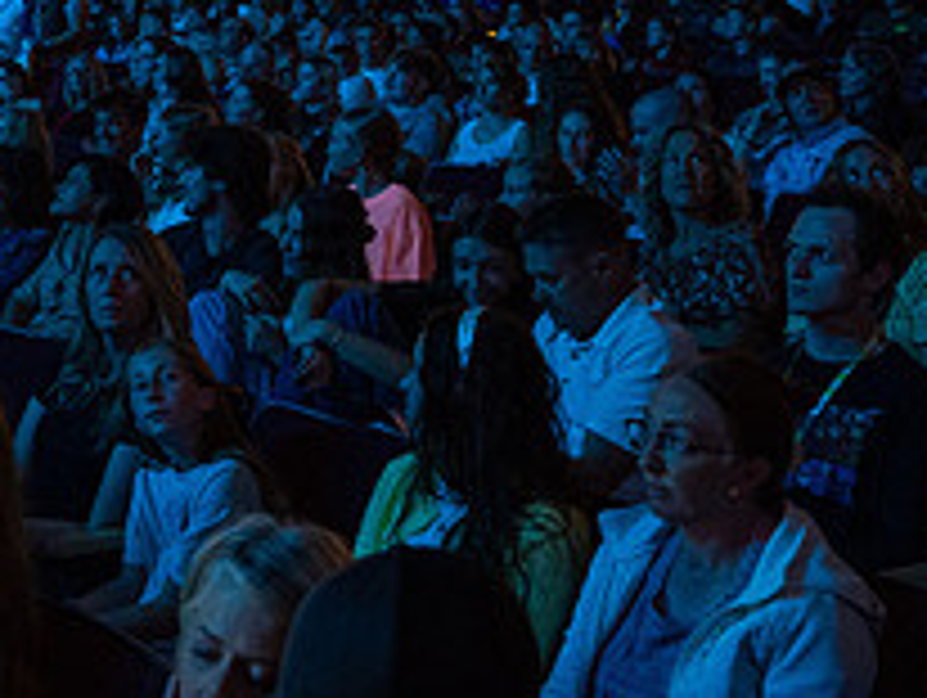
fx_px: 1850
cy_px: 56
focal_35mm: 69
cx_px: 104
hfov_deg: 27.2
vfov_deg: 20.9
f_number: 2.8
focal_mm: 24
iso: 1250
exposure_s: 1/60
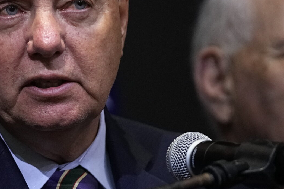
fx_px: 5514
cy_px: 9
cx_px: 37
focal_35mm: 699
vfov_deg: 2.0
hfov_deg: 2.9
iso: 2500
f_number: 2.8
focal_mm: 191
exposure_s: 1/800
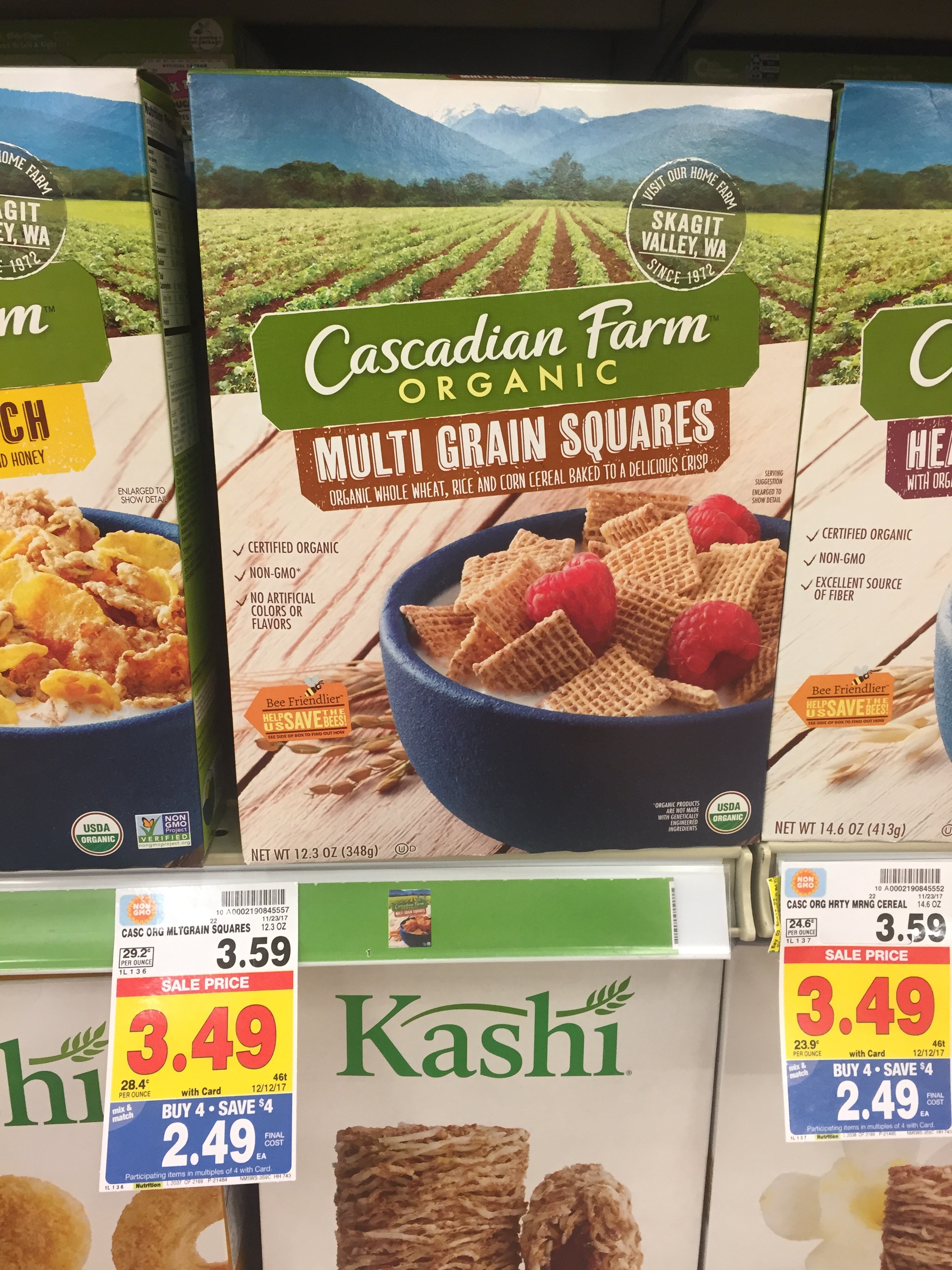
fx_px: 1063
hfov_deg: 48.2
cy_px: 635
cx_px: 476
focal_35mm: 29
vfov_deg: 61.7
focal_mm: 4.15
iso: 80
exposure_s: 1/30
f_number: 2.2
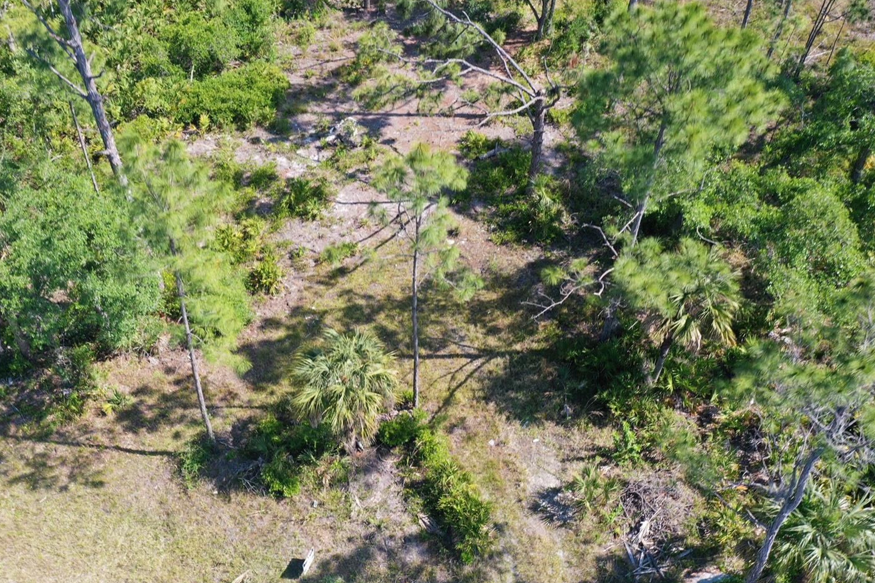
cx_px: 407
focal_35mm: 32
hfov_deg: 58.7
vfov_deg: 41.1
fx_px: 778
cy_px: 262
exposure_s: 1/30
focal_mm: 10.26
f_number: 5.6
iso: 160
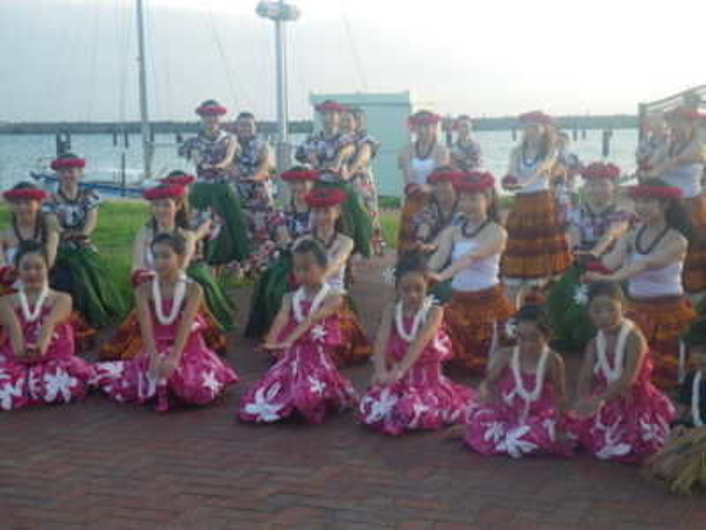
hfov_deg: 31.2
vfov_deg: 23.7
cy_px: 265
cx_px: 353
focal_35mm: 62
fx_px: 1265
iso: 160
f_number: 4.6
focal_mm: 11.1
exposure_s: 1/80
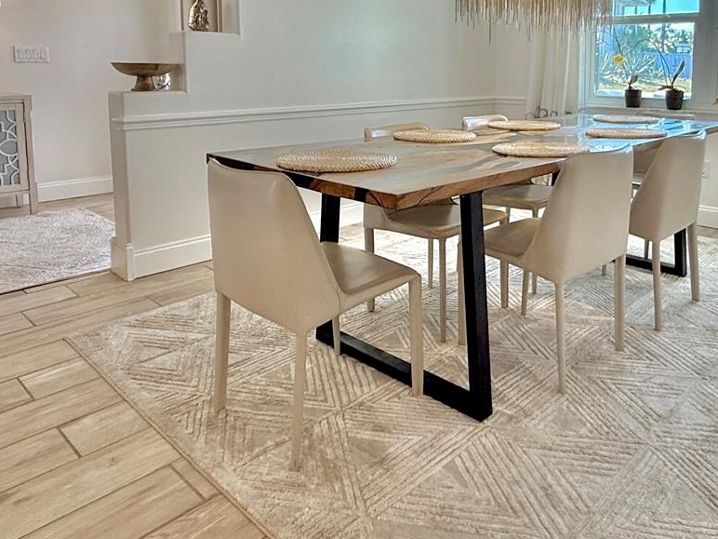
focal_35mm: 29
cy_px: 125
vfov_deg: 46.2
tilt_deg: -4.8
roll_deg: -1.0
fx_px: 602
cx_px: 452
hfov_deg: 60.8
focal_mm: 2.22
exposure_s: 1/129
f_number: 2.2
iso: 64
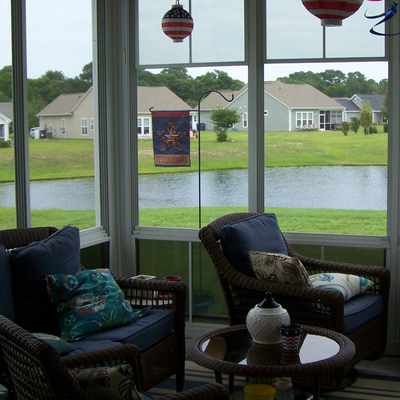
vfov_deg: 28.6
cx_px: 244
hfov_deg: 28.5
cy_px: 186
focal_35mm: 60
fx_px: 784
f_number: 2.8
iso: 64
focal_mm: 6.3
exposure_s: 1/400
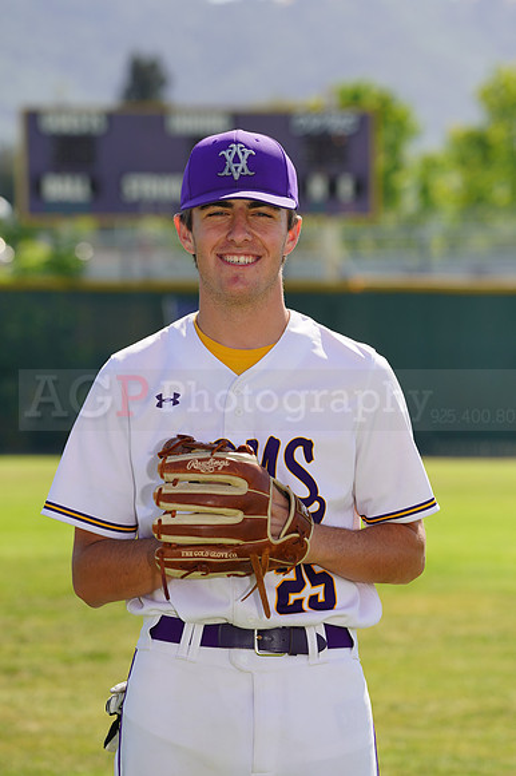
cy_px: 388
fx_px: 4864
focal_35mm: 226
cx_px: 258
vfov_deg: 9.1
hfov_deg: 6.1
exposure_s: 1/250
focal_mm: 226
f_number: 8
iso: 100
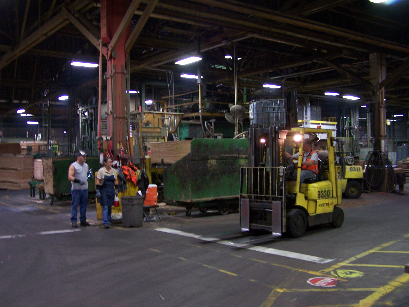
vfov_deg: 37.7
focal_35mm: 38
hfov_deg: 49.0
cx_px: 204
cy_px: 154
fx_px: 449
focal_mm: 6.3
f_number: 2.8
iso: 140
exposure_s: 1/8
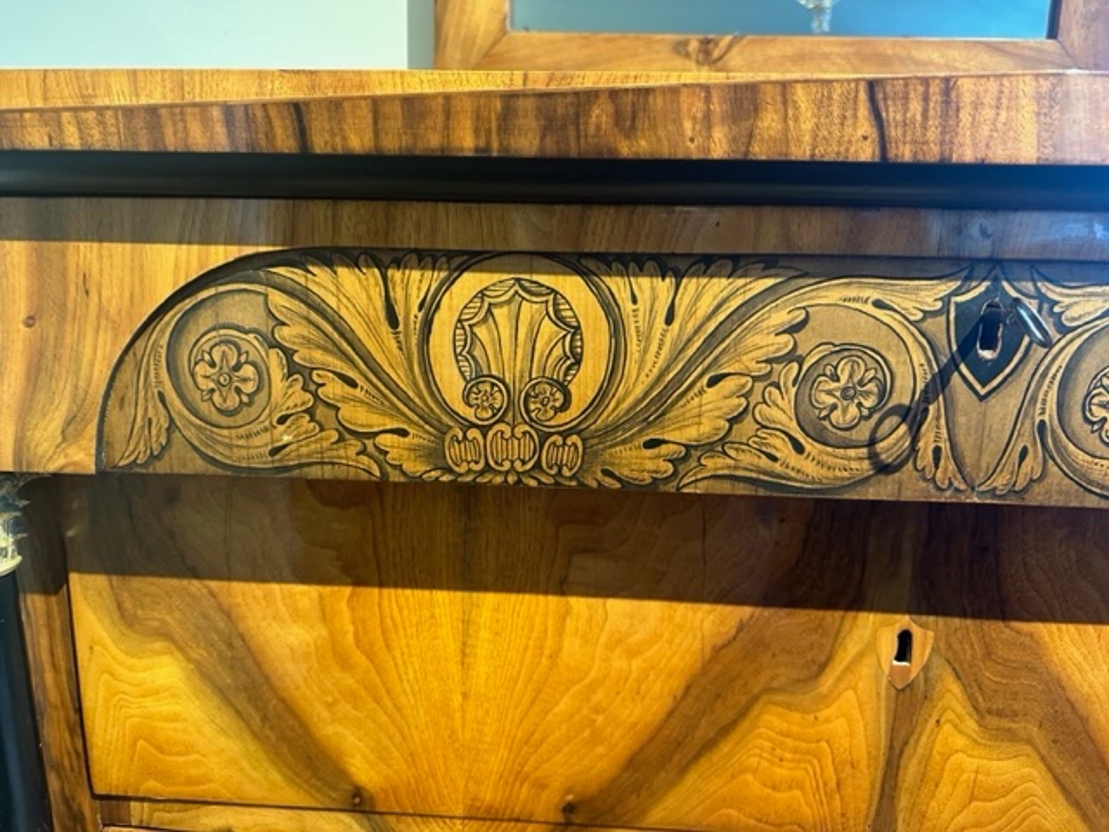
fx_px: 769
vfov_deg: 56.8
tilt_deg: -12.2
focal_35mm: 24
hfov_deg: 71.6
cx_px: 554
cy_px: 416
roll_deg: -0.9
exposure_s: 1/50
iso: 500
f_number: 1.78
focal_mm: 6.86
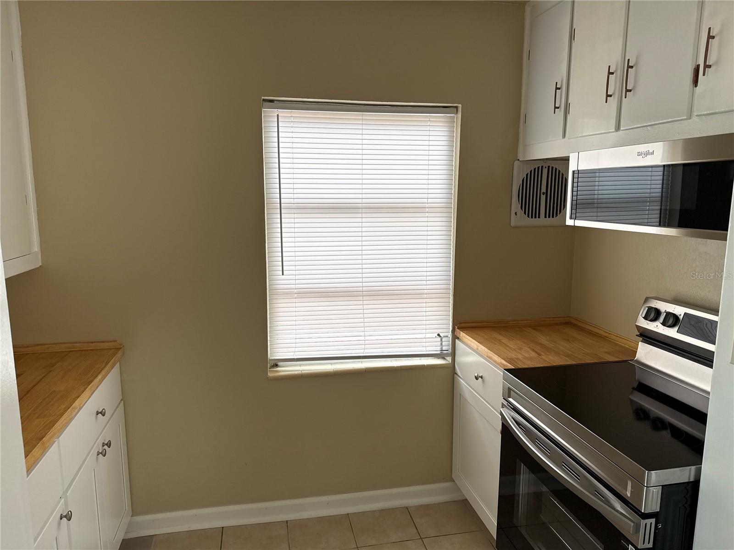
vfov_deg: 56.8
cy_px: 275
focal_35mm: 24
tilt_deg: -8.8
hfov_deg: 71.6
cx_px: 367
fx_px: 509
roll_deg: -0.2
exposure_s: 1/121
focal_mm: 6.76
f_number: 1.78
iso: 100
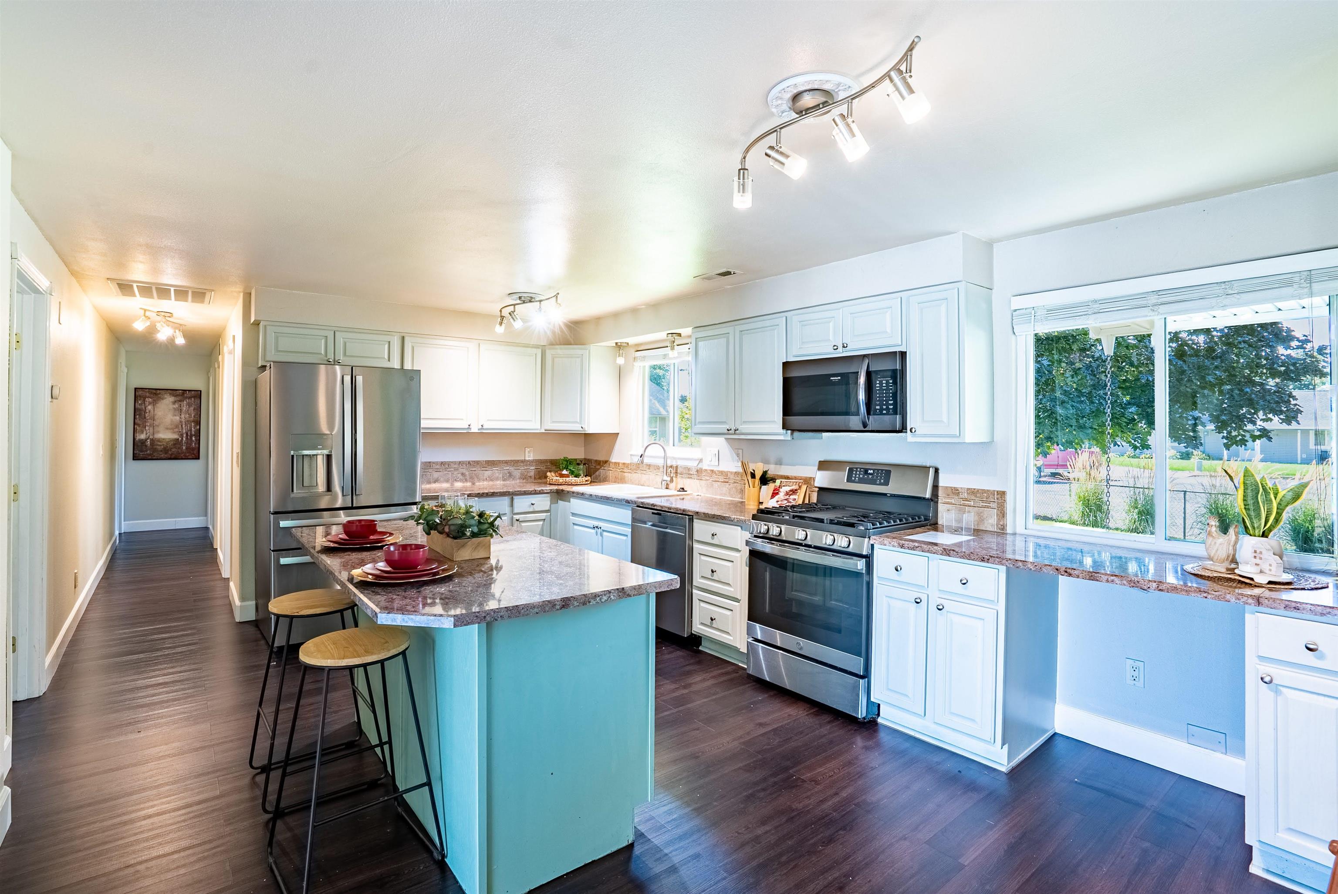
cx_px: 669
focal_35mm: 16
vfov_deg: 73.8
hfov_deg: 96.7
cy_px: 447
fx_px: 595
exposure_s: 1/200
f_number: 8
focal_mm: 16
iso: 400
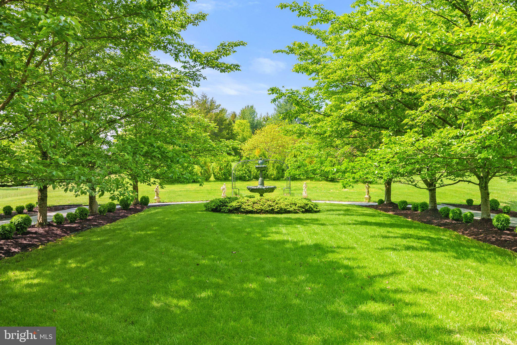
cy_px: 172
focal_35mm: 35
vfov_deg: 37.9
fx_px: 503
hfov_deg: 54.4
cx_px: 258
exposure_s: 1/250
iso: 640
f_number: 10
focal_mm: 35
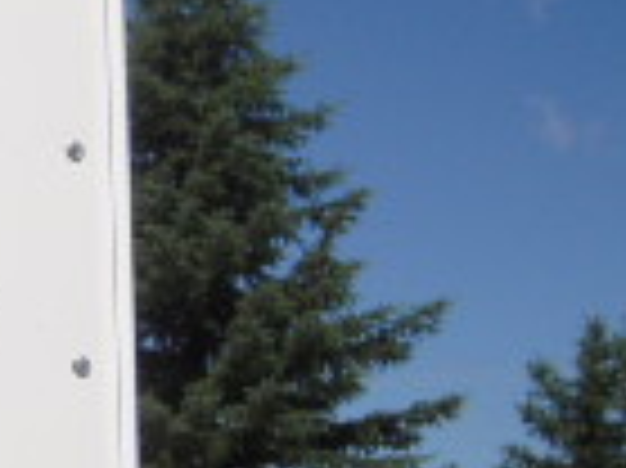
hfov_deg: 14.1
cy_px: 374
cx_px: -360
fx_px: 2331
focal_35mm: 129
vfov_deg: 11.4
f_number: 5.4
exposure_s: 1/800
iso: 100
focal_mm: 5
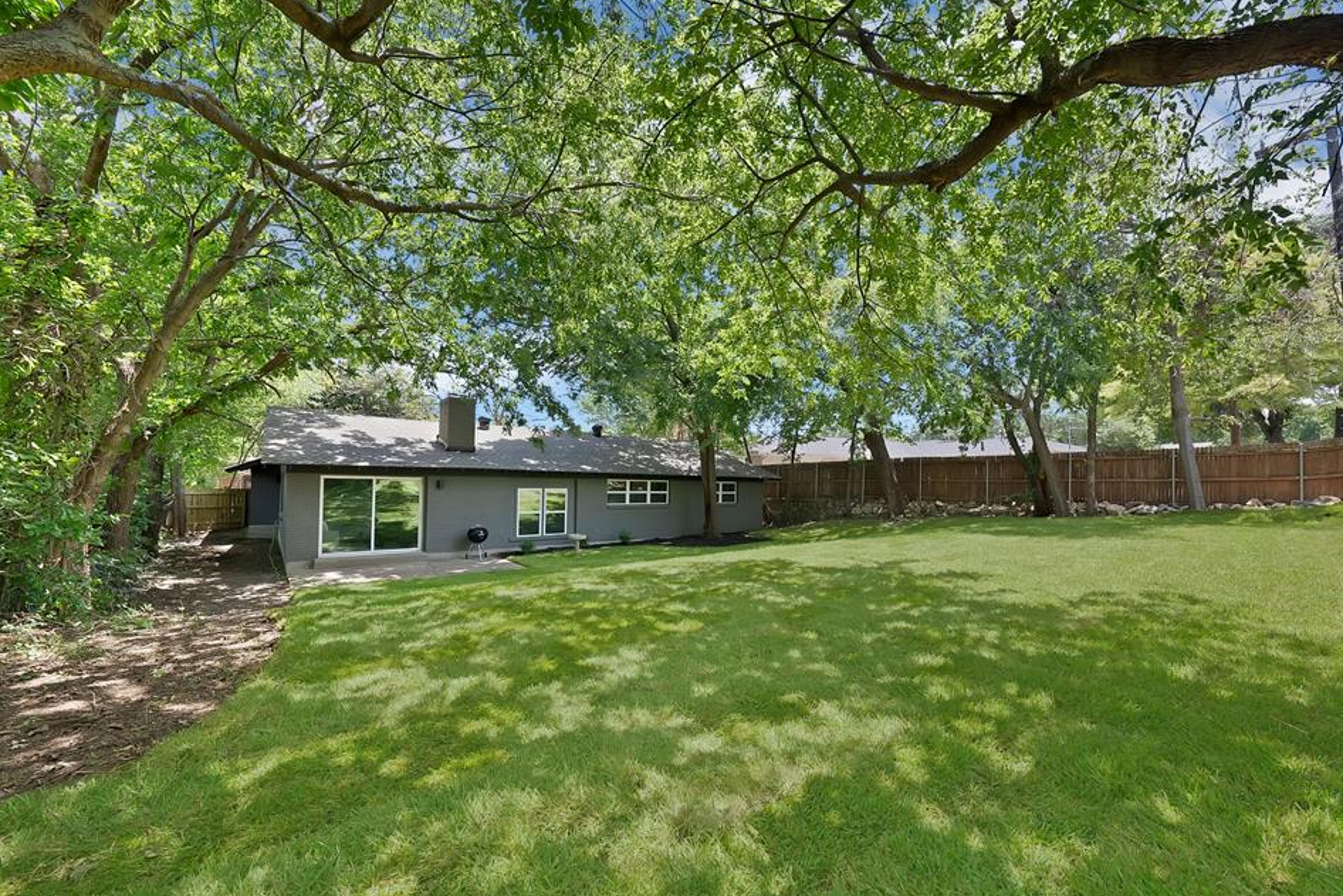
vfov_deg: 85.3
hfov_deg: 108.3
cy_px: 480
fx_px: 485
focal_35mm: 13
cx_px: 680
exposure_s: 1/40
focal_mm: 12
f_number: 9
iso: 640
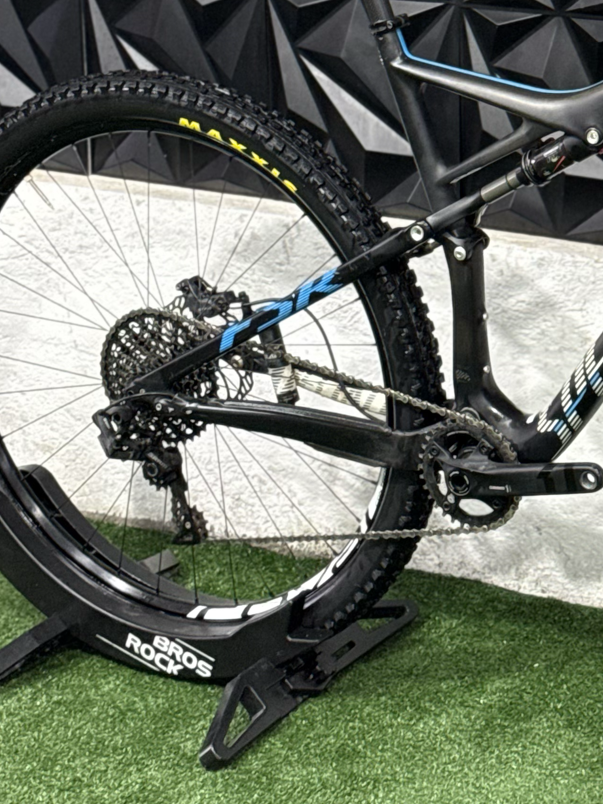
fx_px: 2648
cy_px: 27
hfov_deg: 12.7
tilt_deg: -12.5
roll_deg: +0.1
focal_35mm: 114
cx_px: 697
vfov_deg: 16.9
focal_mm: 6.76
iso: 250
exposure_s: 1/60
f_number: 1.78
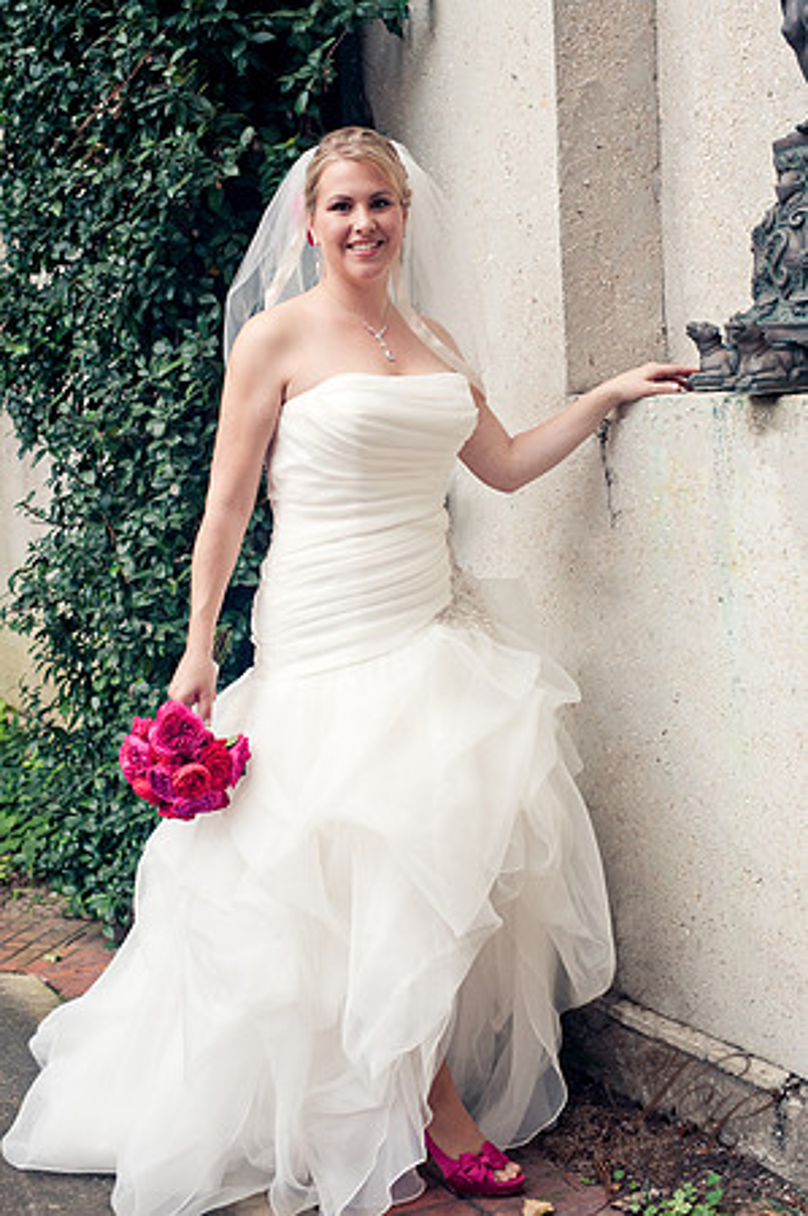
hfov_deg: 26.9
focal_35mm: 50
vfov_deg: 39.6
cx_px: 404
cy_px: 608
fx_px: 1687
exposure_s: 1/250
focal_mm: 50
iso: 400
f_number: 5.6
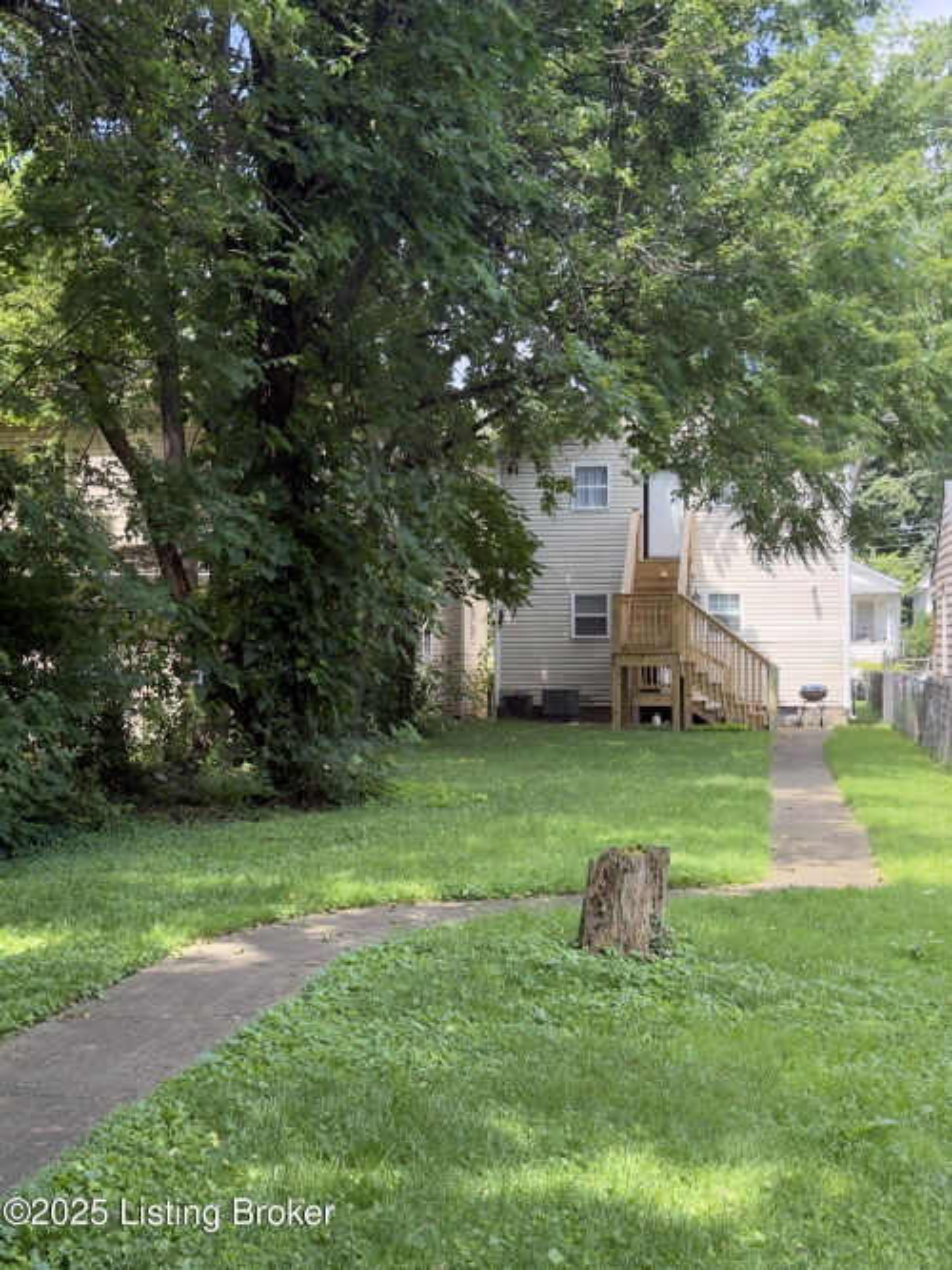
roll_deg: +0.0
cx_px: 476
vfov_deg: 39.7
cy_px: 635
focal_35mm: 48
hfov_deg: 30.3
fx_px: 1761
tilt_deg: +1.7
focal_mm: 6.76
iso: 80
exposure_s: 1/484
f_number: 1.78
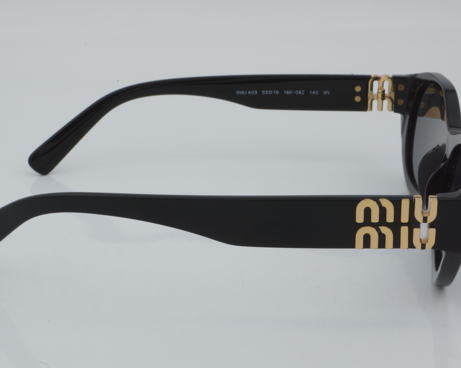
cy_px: 185
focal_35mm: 85
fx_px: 1160
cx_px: 220
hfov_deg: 22.5
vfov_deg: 18.1
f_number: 32
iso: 100
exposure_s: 1/4
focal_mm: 50
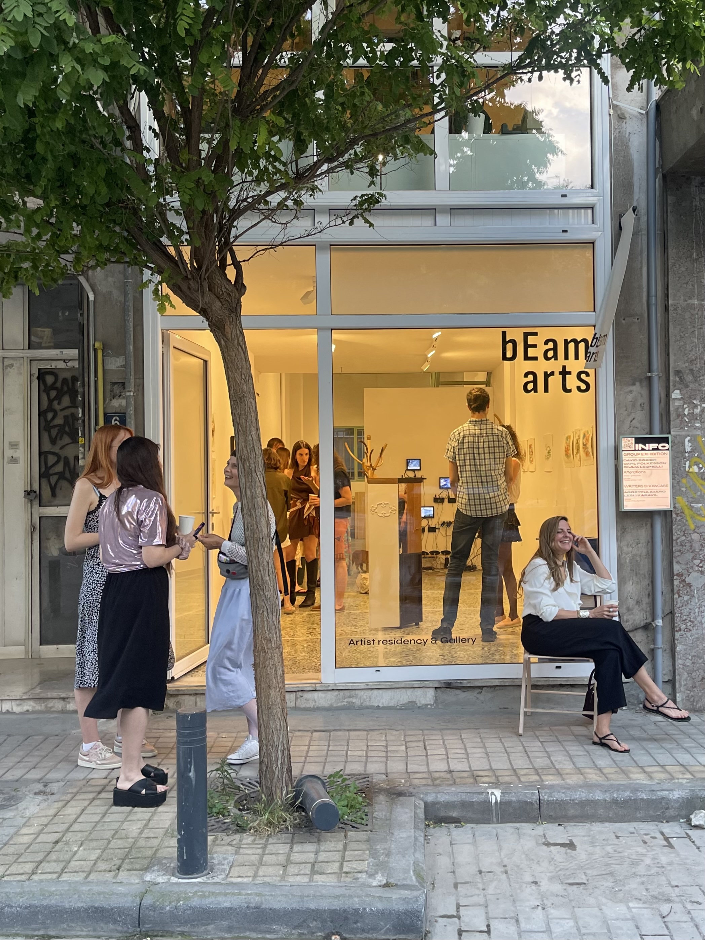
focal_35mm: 25
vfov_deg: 69.4
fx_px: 679
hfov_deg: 54.9
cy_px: 470
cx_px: 352
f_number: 1.6
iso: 125
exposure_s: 1/107
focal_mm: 5.1
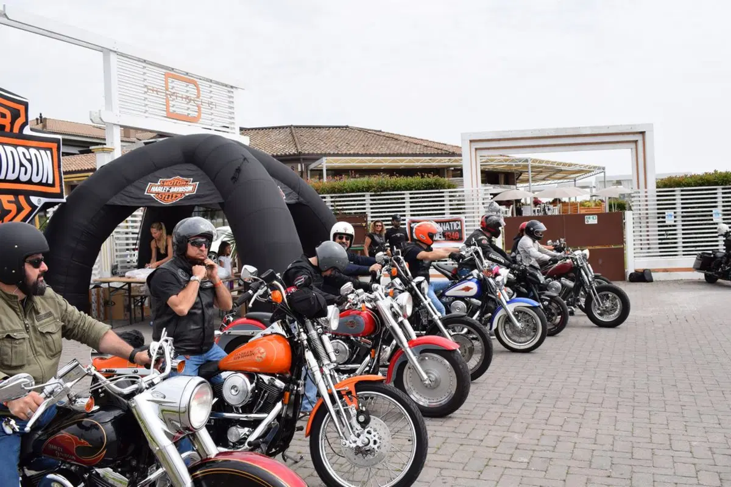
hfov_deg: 55.1
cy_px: 244
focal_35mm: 34
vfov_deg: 38.4
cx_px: 366
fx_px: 700
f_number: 10
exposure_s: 1/400
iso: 200
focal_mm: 23
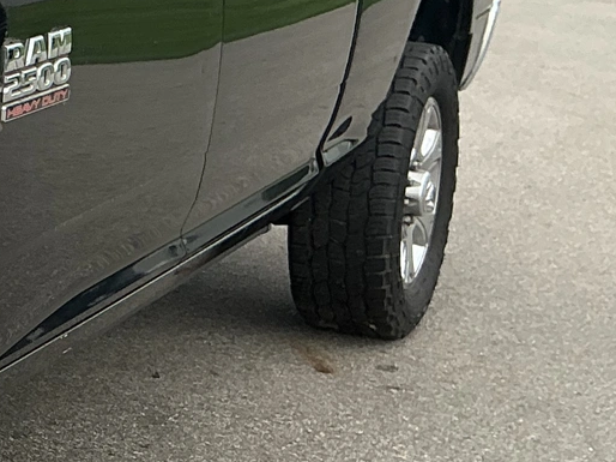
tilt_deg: -12.9
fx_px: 1939
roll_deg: -1.2
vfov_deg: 13.6
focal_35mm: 109
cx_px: -478
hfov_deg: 15.6
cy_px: 256
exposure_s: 1/700
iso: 25
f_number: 1.8
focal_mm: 3
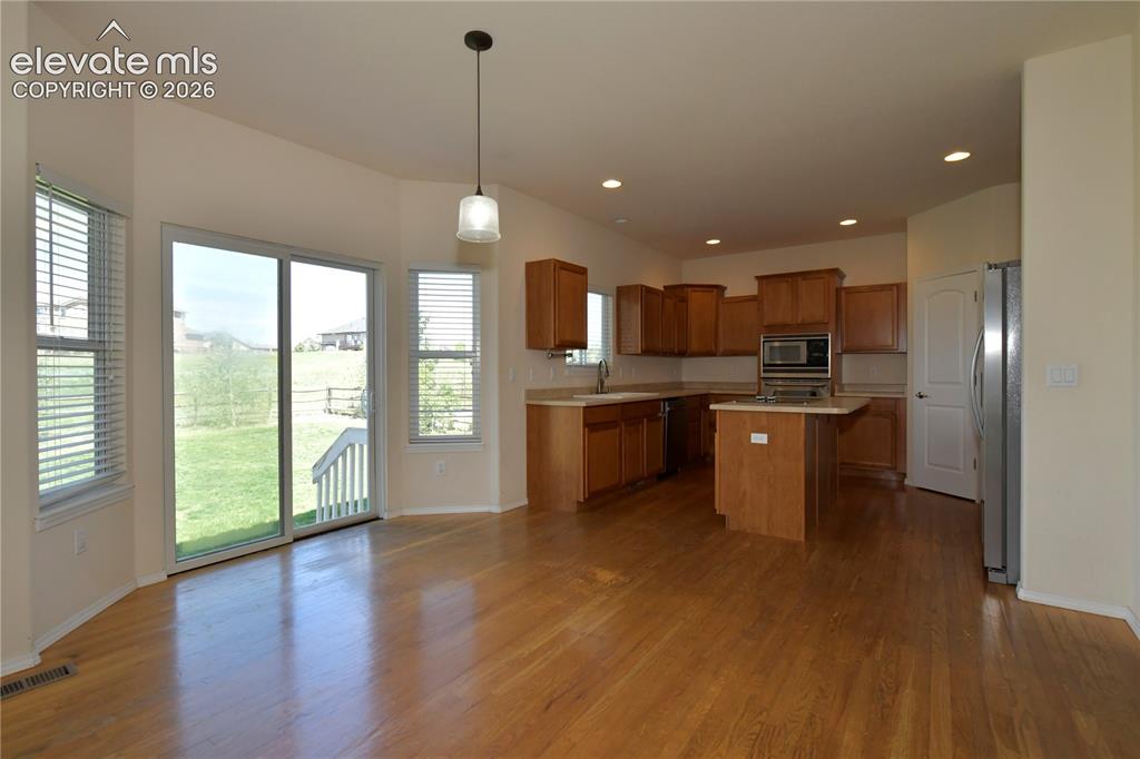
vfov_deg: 70.4
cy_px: 380
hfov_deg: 93.3
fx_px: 538
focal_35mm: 17
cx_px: 570
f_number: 10
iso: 1250
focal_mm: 17
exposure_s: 1/160
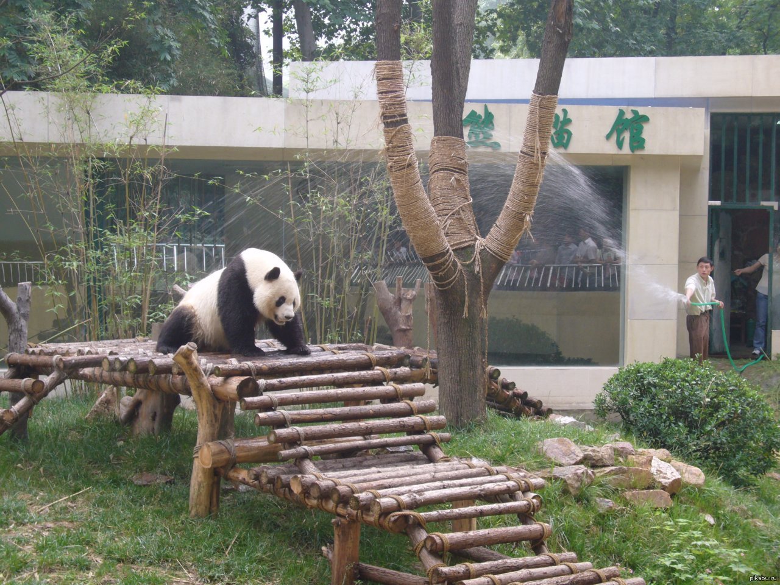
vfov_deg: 21.6
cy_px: 292
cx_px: 390
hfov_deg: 28.6
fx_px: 1532
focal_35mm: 68
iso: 80
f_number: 4.3
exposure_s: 1/40
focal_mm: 11.2
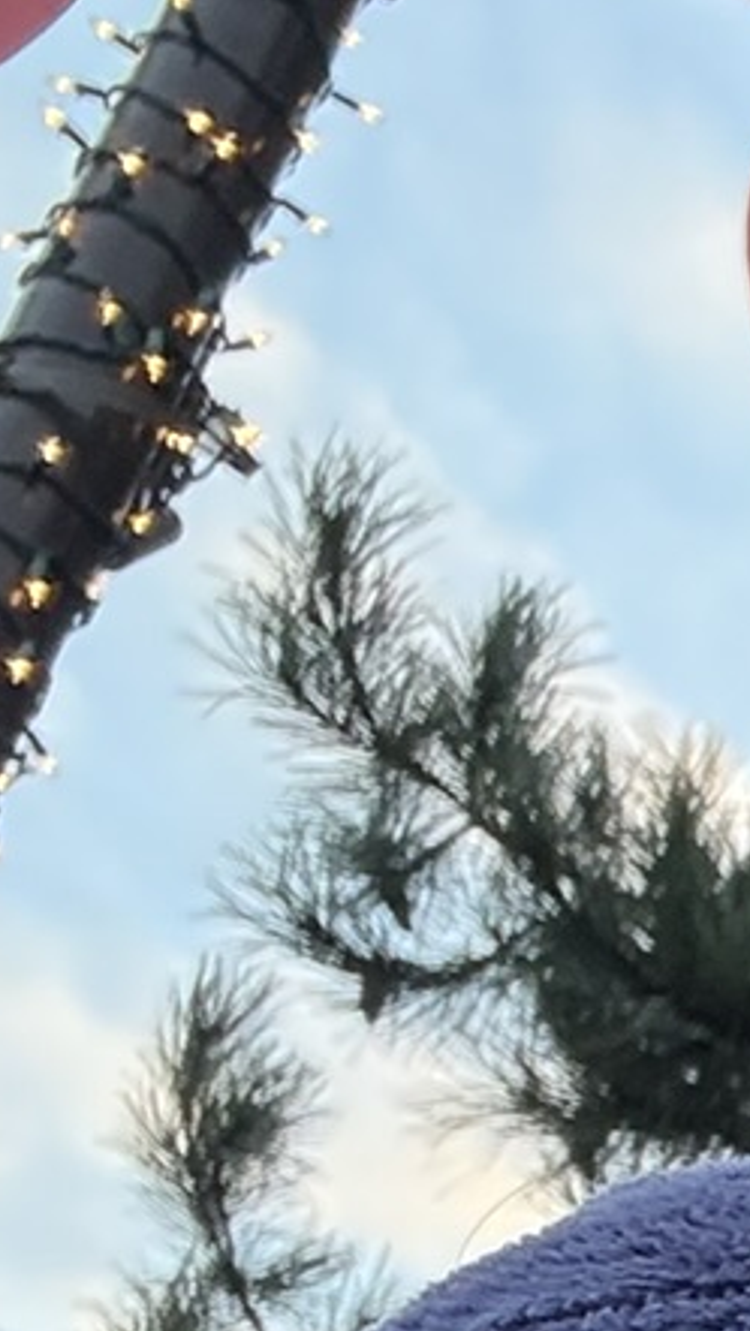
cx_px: 2045
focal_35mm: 116
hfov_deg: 9.0
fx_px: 4096
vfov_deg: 17.8
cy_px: 1491
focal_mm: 2.69
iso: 100
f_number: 1.9
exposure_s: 1/60
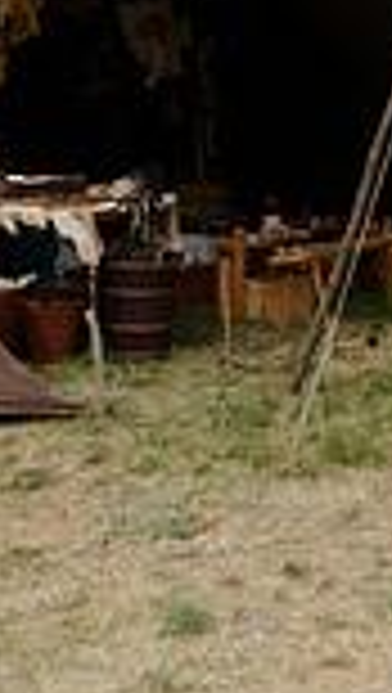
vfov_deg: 24.0
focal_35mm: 87
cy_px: 133
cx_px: 568
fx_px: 1602
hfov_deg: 13.3
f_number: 7.1
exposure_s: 1/4000
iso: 1250
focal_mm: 32
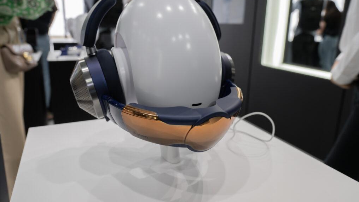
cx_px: 181
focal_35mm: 28
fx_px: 267
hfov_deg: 67.9
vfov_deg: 41.4
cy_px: 88
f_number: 5.6
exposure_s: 1/60
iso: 500
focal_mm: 26.5
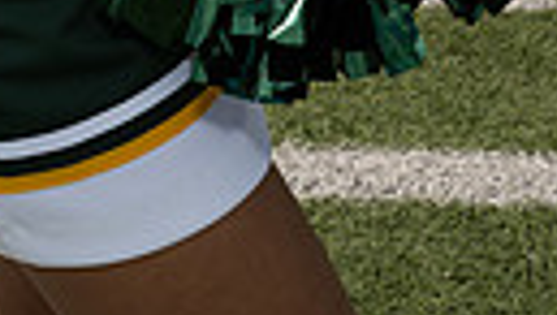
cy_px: -647
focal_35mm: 102
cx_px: 168
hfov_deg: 20.8
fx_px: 1509
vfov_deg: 9.3
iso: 200
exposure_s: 1/250
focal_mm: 28
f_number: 11
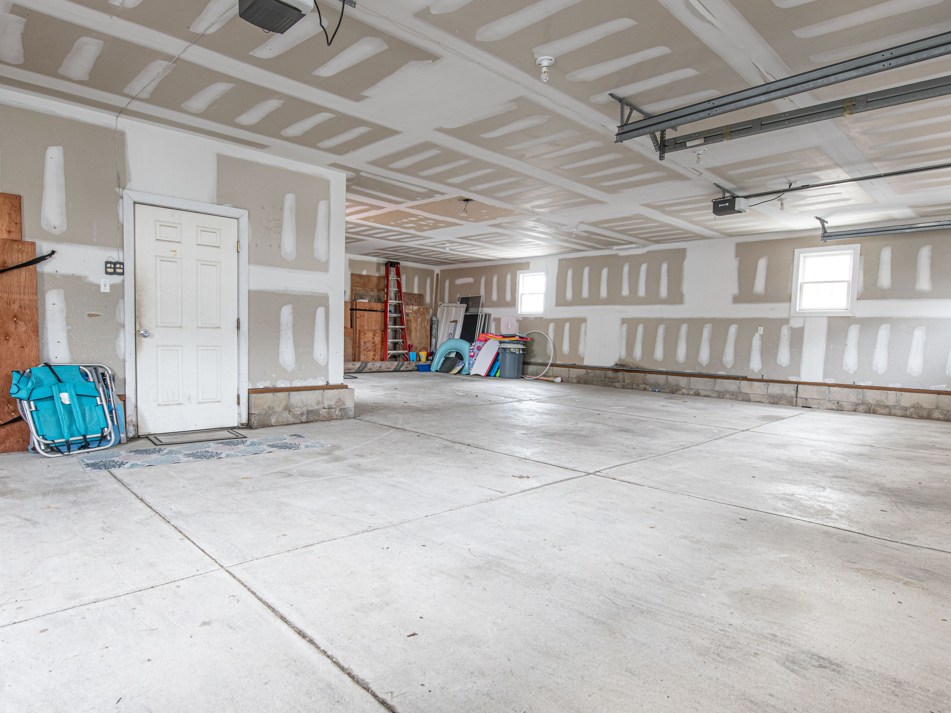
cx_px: 434
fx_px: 549
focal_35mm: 20
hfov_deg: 81.6
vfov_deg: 65.9
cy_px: 381
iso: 320
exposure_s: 1/2
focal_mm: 14
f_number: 9
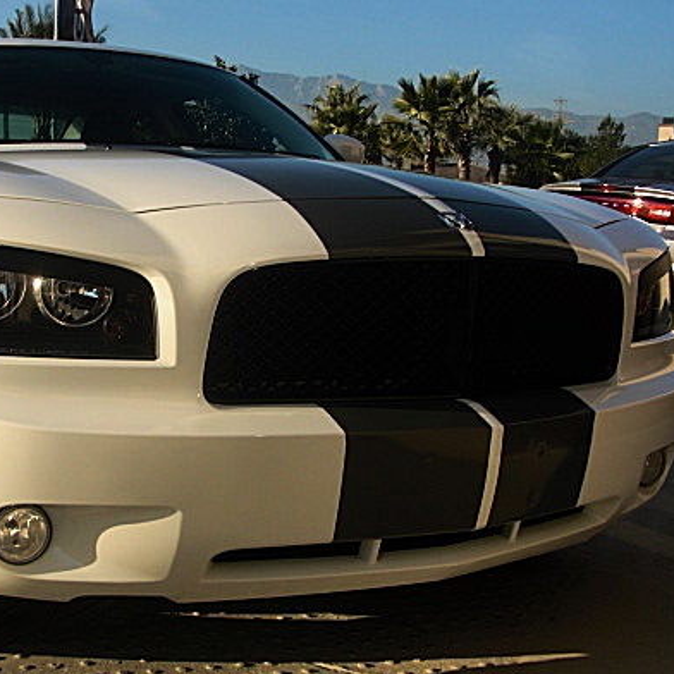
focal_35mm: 52
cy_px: 330
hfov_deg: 32.4
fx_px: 1145
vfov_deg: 32.8
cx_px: 196
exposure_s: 1/160
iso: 50
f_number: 7.9
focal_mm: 6.3
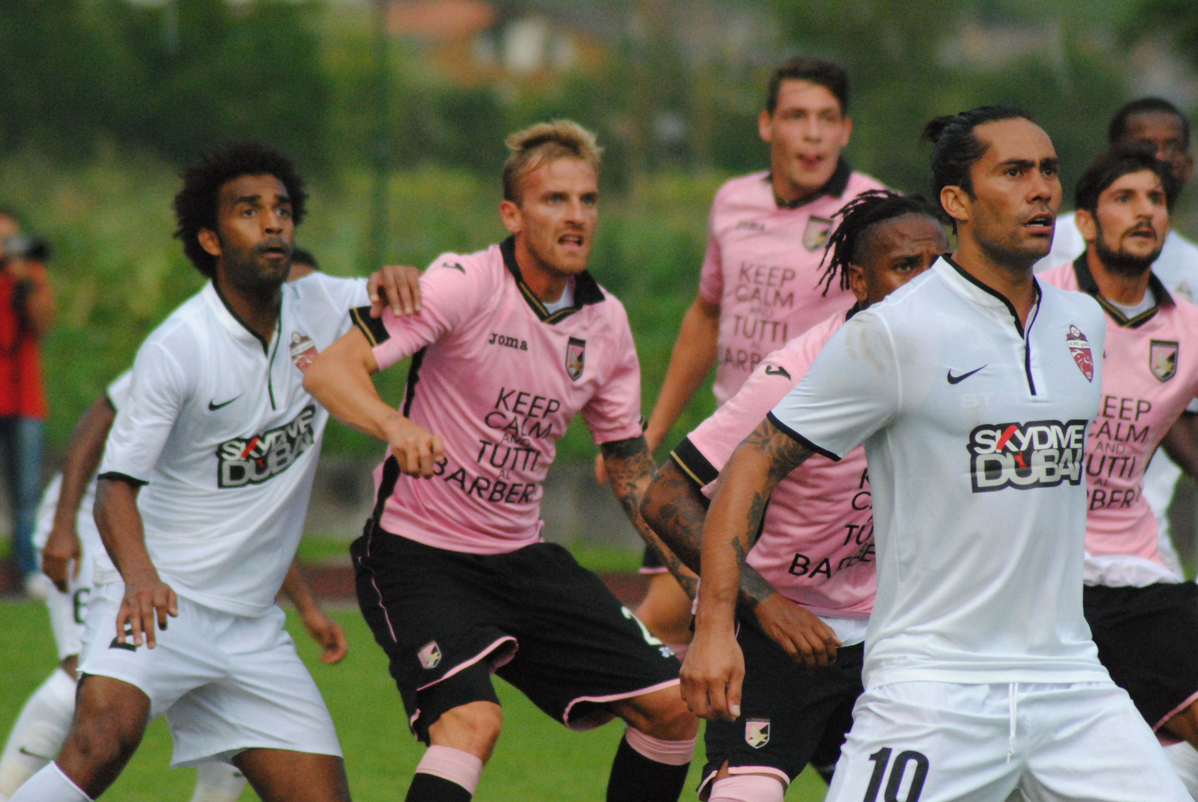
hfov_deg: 6.4
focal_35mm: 323
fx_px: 10762
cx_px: 591
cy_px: 409
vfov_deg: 4.3
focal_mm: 210
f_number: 6.3
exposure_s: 1/2500
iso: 1600
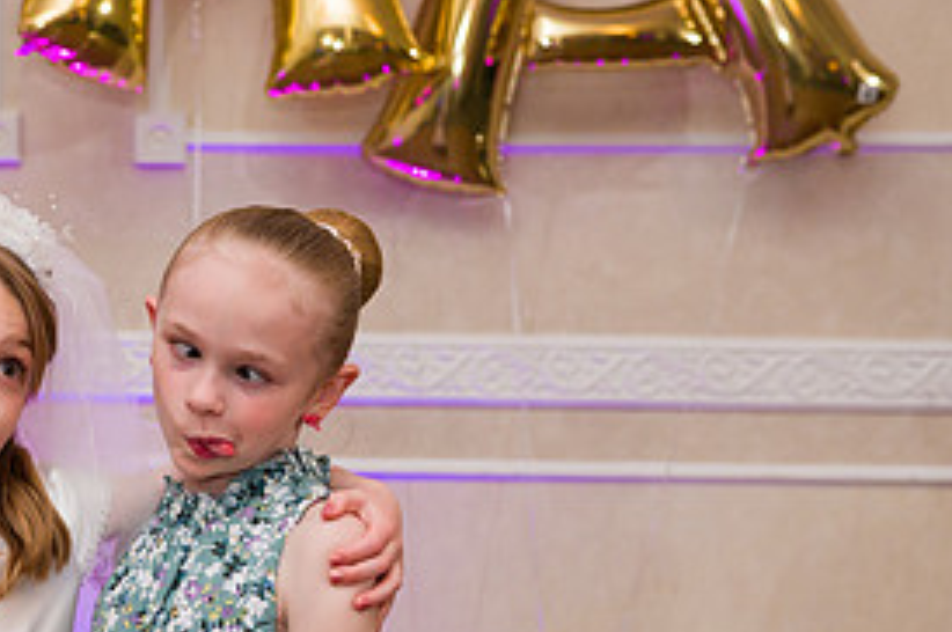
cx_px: 73
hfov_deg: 22.3
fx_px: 2351
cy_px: 458
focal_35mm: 89
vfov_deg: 15.3
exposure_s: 1/200
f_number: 5
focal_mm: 42
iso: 1250
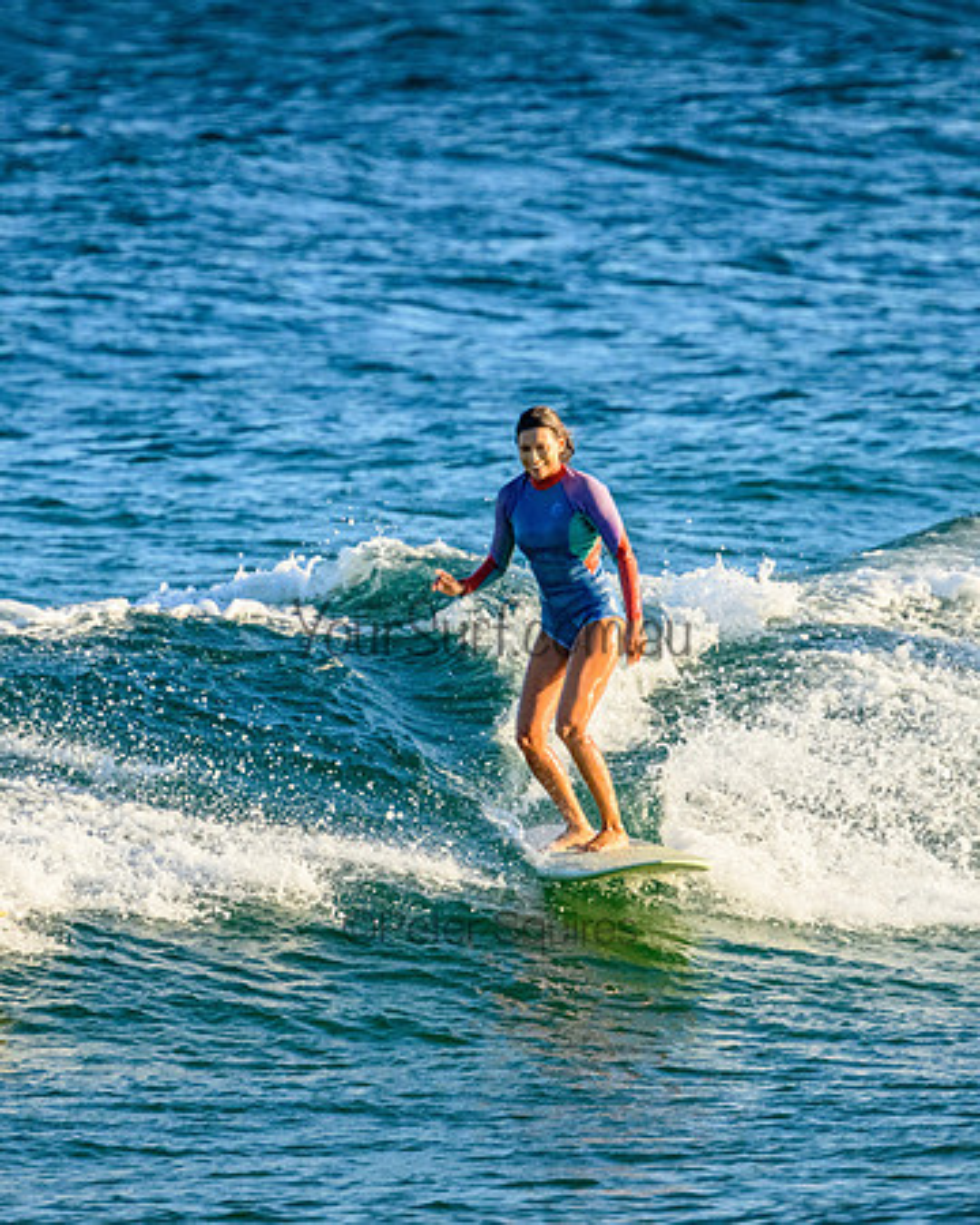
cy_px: 612
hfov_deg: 1.4
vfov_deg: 1.7
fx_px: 40830
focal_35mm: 1126
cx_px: 490
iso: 2800
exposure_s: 1/2000
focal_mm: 800
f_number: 11
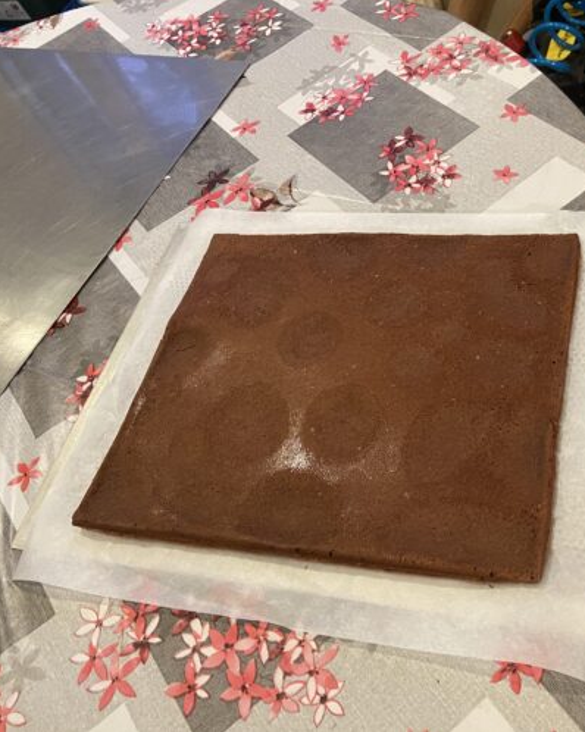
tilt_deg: -55.1
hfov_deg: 42.0
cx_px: 439
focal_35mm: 34
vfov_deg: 52.9
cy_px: 366
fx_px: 736
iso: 400
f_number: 1.8
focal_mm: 4.25
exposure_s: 1/33
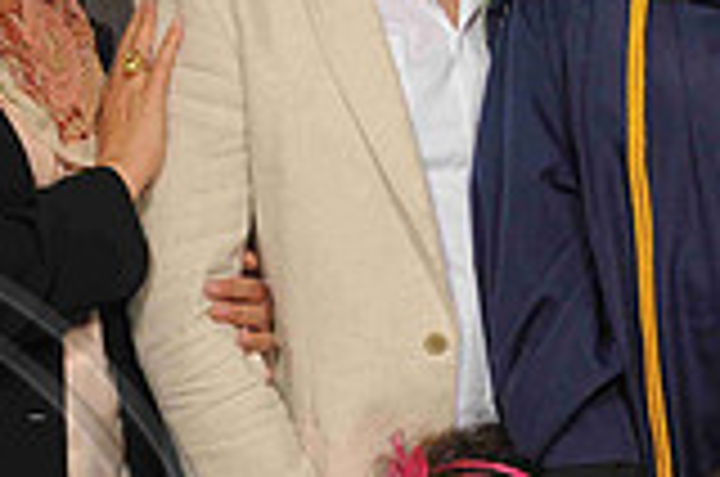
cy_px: 232
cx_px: 590
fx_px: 2814
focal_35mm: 141
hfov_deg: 14.5
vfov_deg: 9.7
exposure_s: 1/125
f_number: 5.6
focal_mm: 26
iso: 250
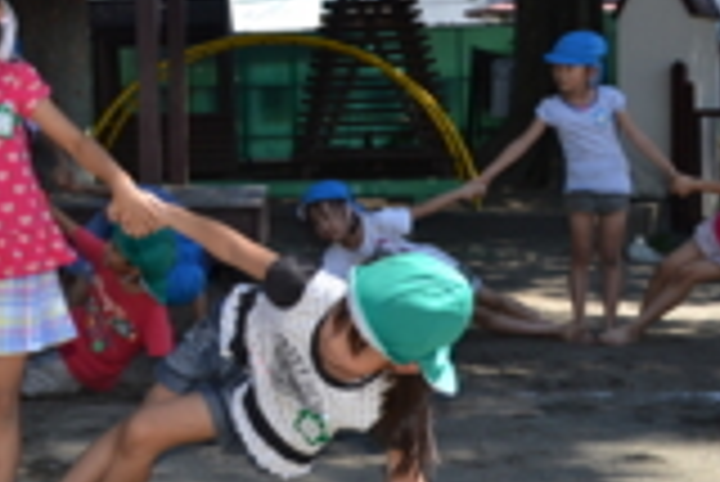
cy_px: 124
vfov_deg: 18.1
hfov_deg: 25.9
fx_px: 1501
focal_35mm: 75
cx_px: 40
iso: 100
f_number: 5.6
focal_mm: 20
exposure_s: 1/200
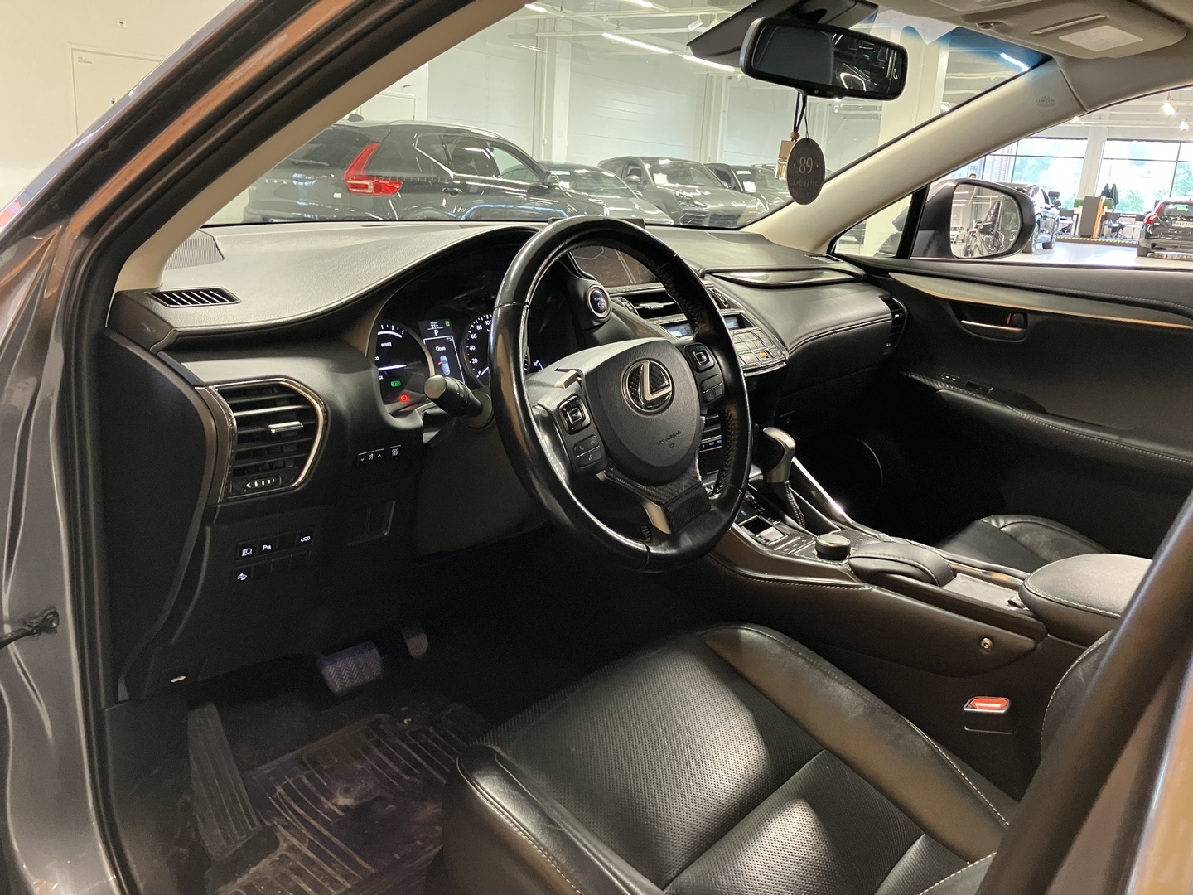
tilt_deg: -14.0
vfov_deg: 49.7
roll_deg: -2.9
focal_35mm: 28
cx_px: 596
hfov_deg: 63.4
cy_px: 448
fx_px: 965
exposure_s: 1/33
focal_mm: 3.99
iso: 400
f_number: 1.8
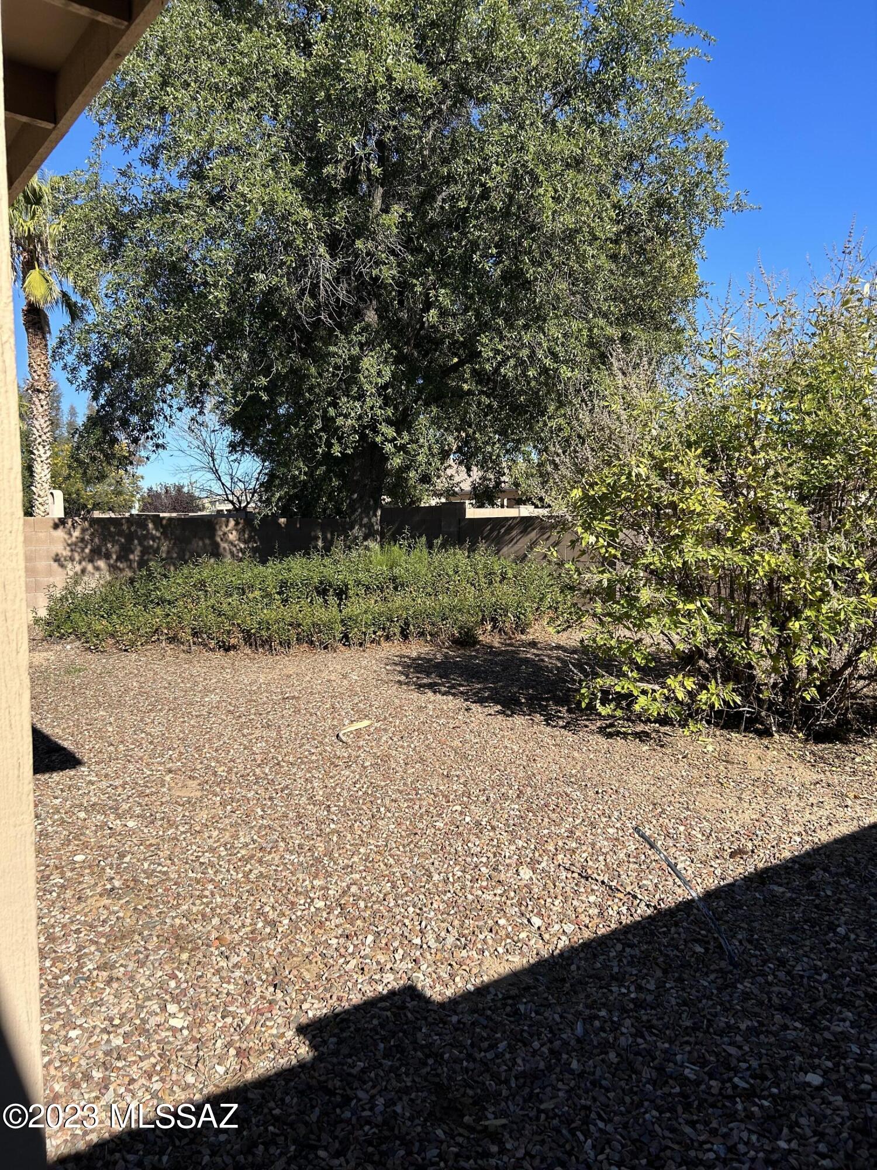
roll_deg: +0.9
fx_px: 878
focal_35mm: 26
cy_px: 585
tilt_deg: -4.0
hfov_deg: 53.1
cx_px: 438
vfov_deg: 67.3
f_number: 1.5
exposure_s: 1/3165
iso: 50
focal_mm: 5.7
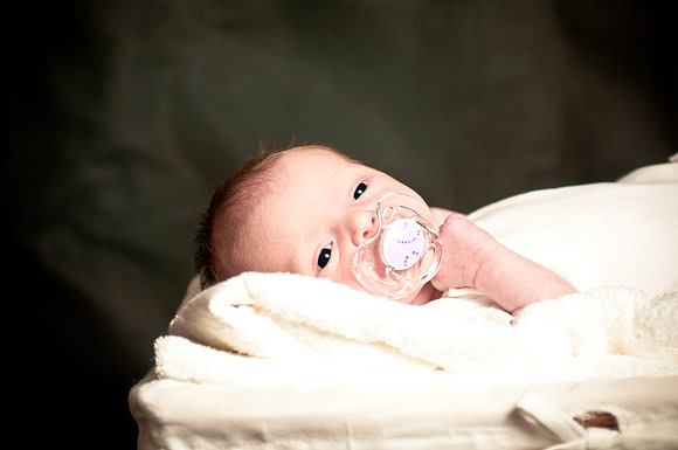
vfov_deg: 13.0
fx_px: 1975
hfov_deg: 19.5
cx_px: 339
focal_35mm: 105
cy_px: 225
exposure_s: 1/60
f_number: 2.8
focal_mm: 70
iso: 200
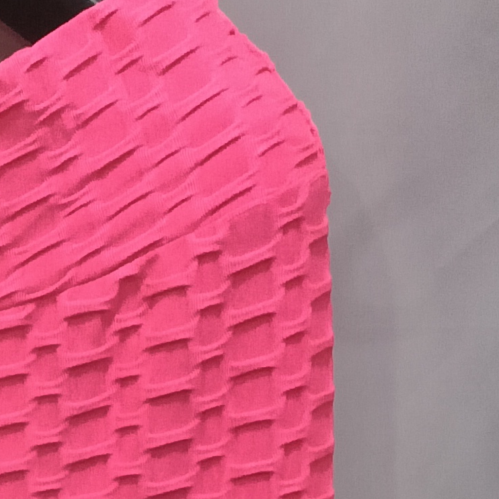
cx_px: -295
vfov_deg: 13.7
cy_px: 1042
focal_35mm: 105
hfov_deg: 15.1
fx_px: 1712
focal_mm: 3.61
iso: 1000
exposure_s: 1/100
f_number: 1.8
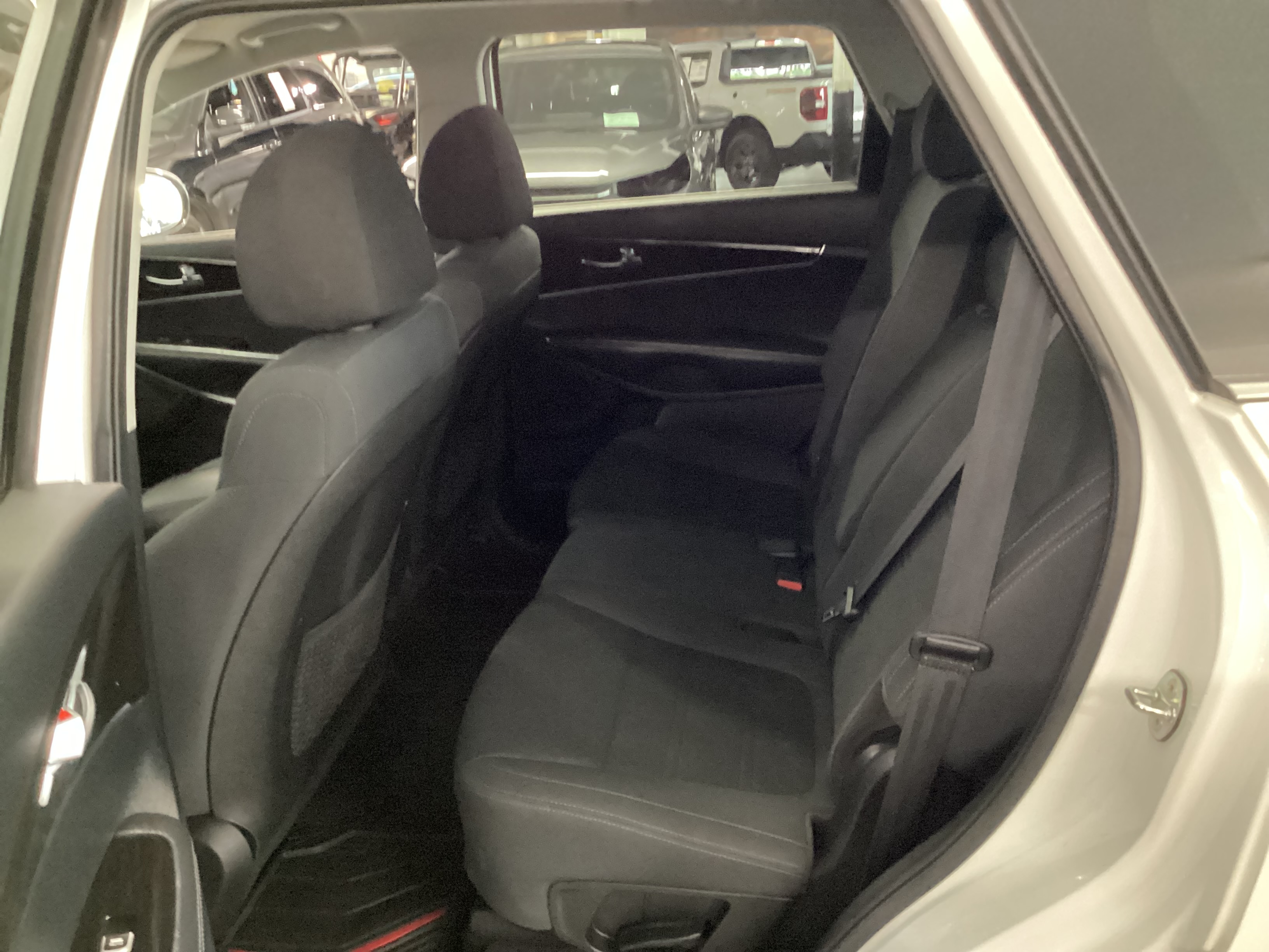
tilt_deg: -21.7
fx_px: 1136
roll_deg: +2.9
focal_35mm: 31
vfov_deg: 45.4
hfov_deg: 58.4
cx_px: 634
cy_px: 476
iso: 640
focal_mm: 3.3
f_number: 2.4
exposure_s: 1/17
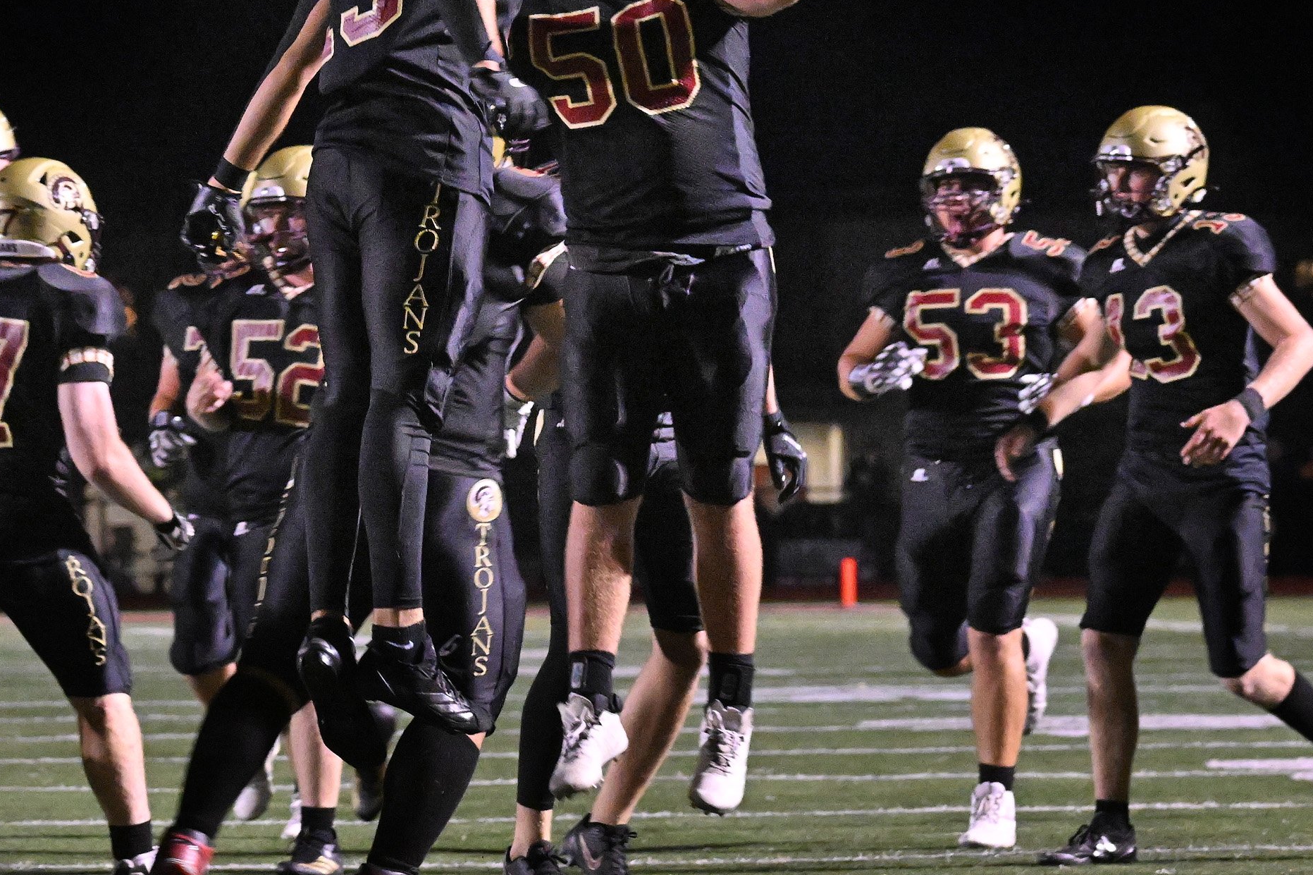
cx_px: 567
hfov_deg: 6.6
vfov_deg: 4.4
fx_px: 11449
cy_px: 339
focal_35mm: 314
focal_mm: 130
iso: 8000
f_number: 6.3
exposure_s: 1/250
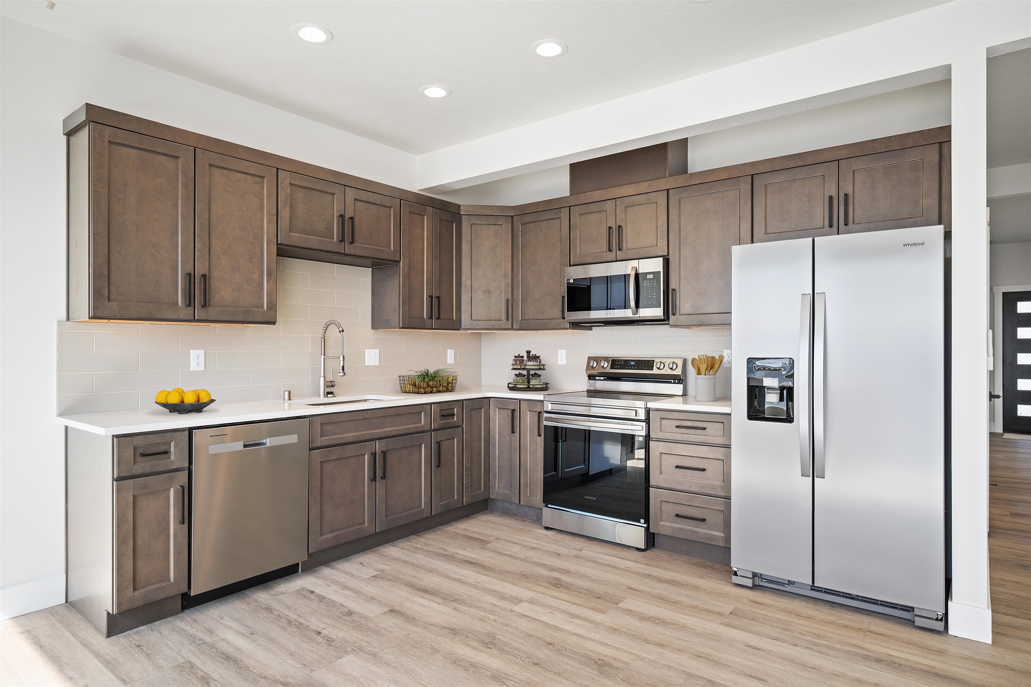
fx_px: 587
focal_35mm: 20
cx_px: 516
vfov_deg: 60.7
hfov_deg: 82.6
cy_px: 344
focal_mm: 20.5
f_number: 8
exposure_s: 1/2
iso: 100
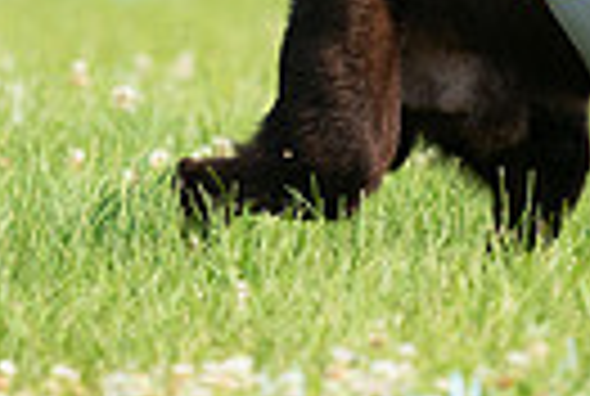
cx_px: 414
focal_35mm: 1626
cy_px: -304
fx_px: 26709
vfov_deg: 0.8
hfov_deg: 1.3
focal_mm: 368
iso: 2000
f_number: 6.3
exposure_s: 1/4000
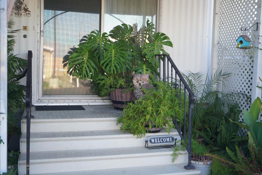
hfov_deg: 45.4
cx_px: 131
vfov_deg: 31.2
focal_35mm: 43
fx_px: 313
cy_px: 88
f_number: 4.5
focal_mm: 43
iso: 250
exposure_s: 1/160
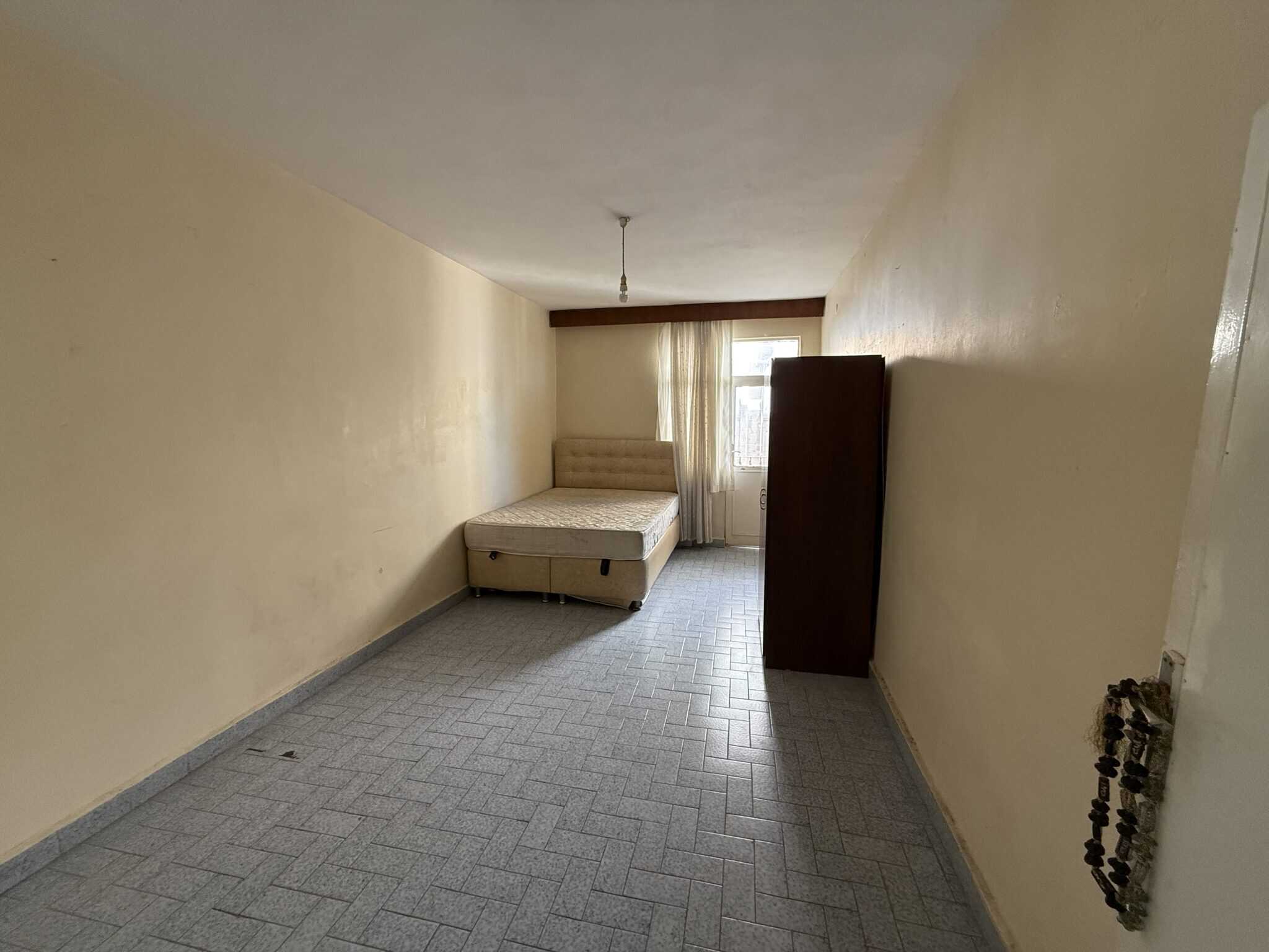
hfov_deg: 102.1
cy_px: 476
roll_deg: +0.0
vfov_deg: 85.7
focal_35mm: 14
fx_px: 513
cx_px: 634
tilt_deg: -6.0
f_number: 2.2
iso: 250
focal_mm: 2.22
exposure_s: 1/99
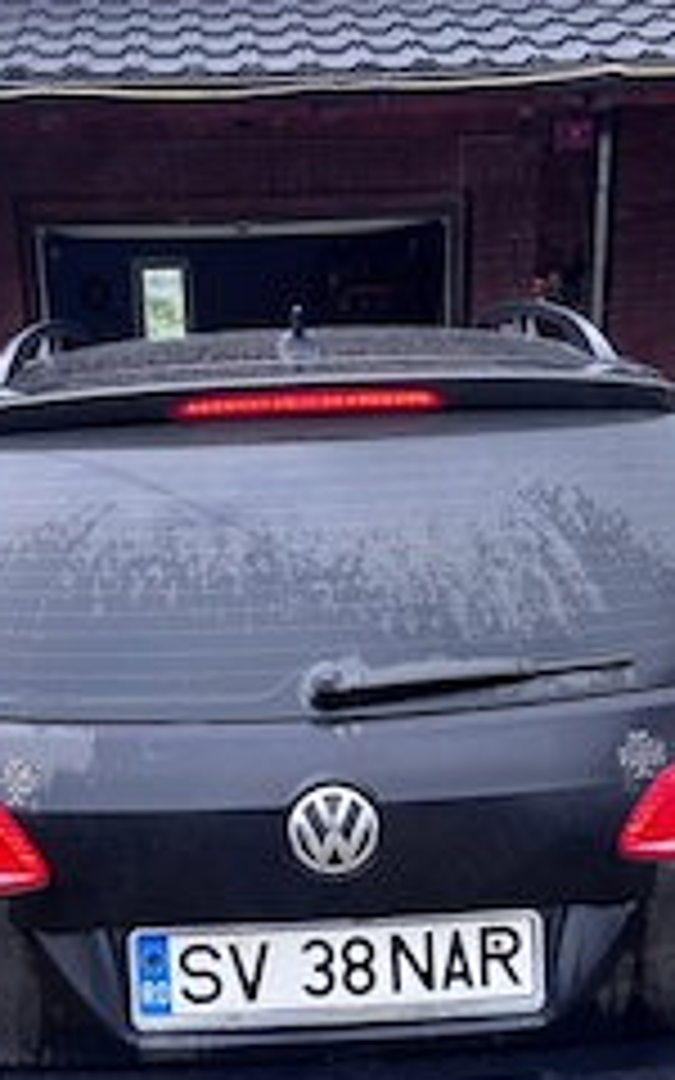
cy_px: 850
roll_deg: +1.2
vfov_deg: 41.8
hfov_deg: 28.0
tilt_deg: -19.4
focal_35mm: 46
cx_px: 324
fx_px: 1354
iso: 50
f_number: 1.6
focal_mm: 5.96
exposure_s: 1/304
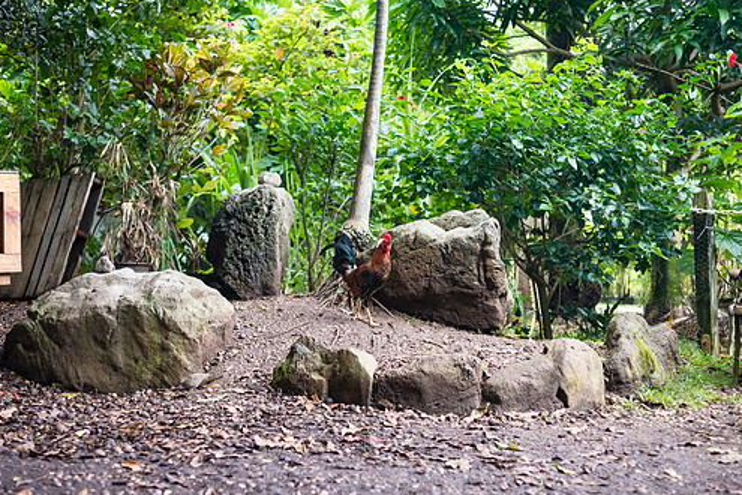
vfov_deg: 32.6
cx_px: 364
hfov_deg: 47.4
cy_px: 286
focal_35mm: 41
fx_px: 845
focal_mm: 35
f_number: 3.2
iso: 4000
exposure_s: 1/1250
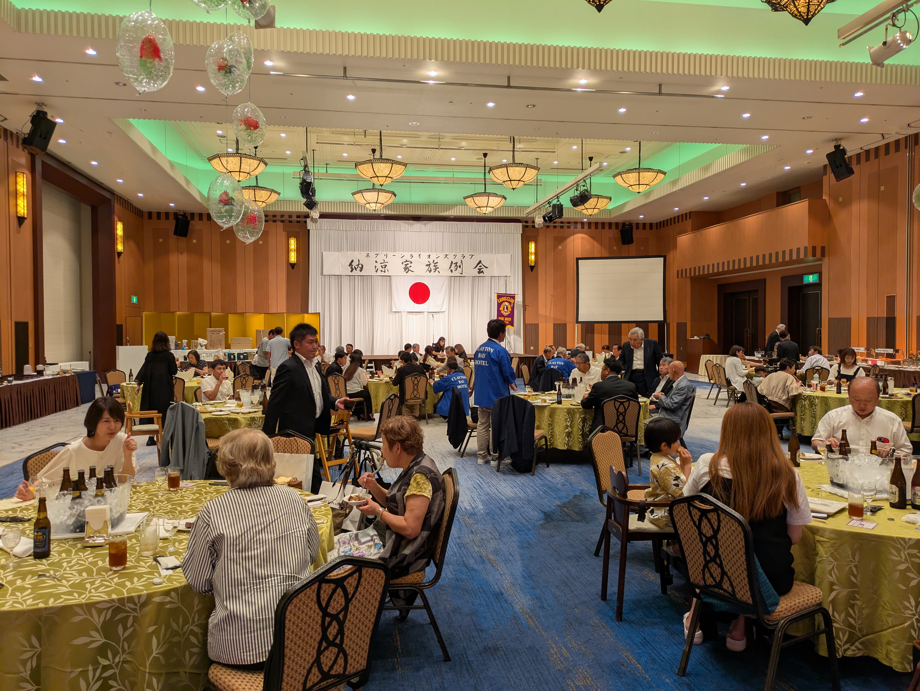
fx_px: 665
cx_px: 460
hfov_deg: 69.4
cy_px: 346
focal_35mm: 25
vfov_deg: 54.9
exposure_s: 1/120
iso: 191
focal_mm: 5.43
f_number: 1.89
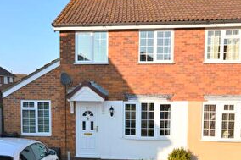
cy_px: 107
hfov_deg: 51.5
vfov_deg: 35.5
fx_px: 248
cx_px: 93
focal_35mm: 37
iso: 100
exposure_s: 1/200
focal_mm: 10
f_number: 9
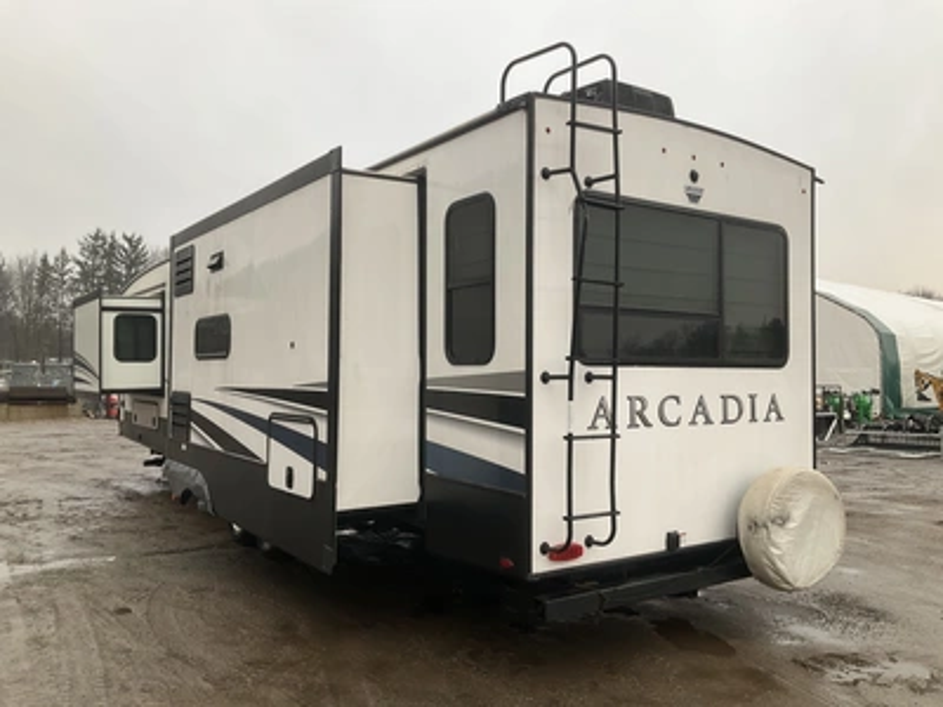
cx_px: 472
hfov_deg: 61.7
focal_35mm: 29
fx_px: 790
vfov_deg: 48.2
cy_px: 354
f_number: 1.8
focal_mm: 3
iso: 50
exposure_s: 1/122
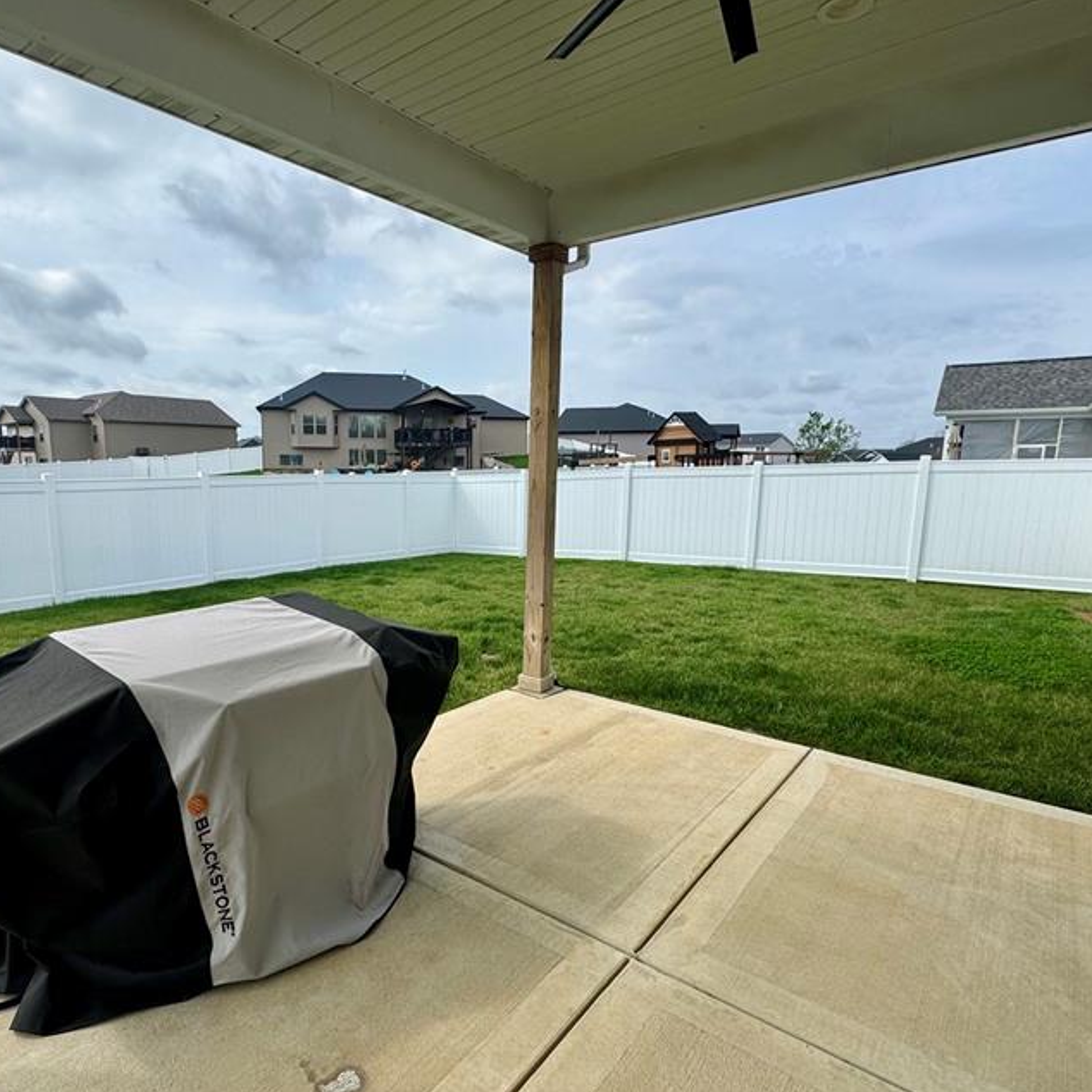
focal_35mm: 20
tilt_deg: -10.2
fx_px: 714
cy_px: 589
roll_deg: -1.1
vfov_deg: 74.7
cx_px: 448
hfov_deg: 74.2
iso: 50
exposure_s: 1/2083
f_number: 2.2
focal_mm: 2.22
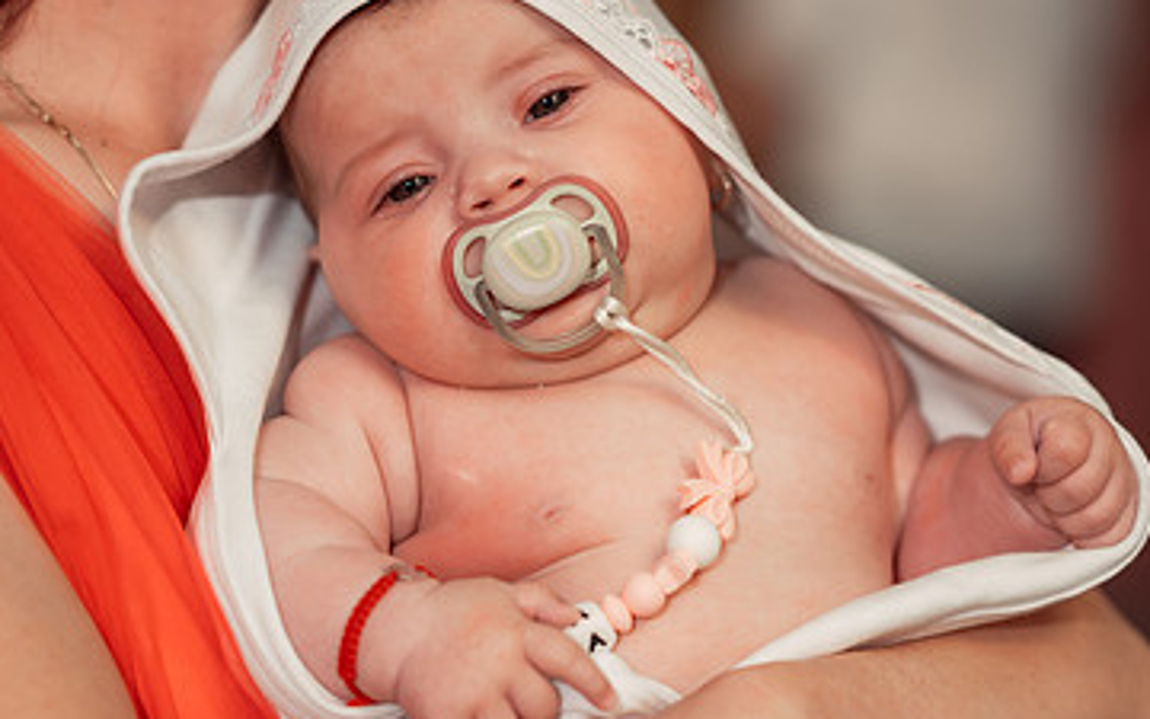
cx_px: 709
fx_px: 4733
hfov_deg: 13.8
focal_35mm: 151
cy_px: 457
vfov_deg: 8.7
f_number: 2
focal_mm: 85
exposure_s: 1/250
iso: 1600
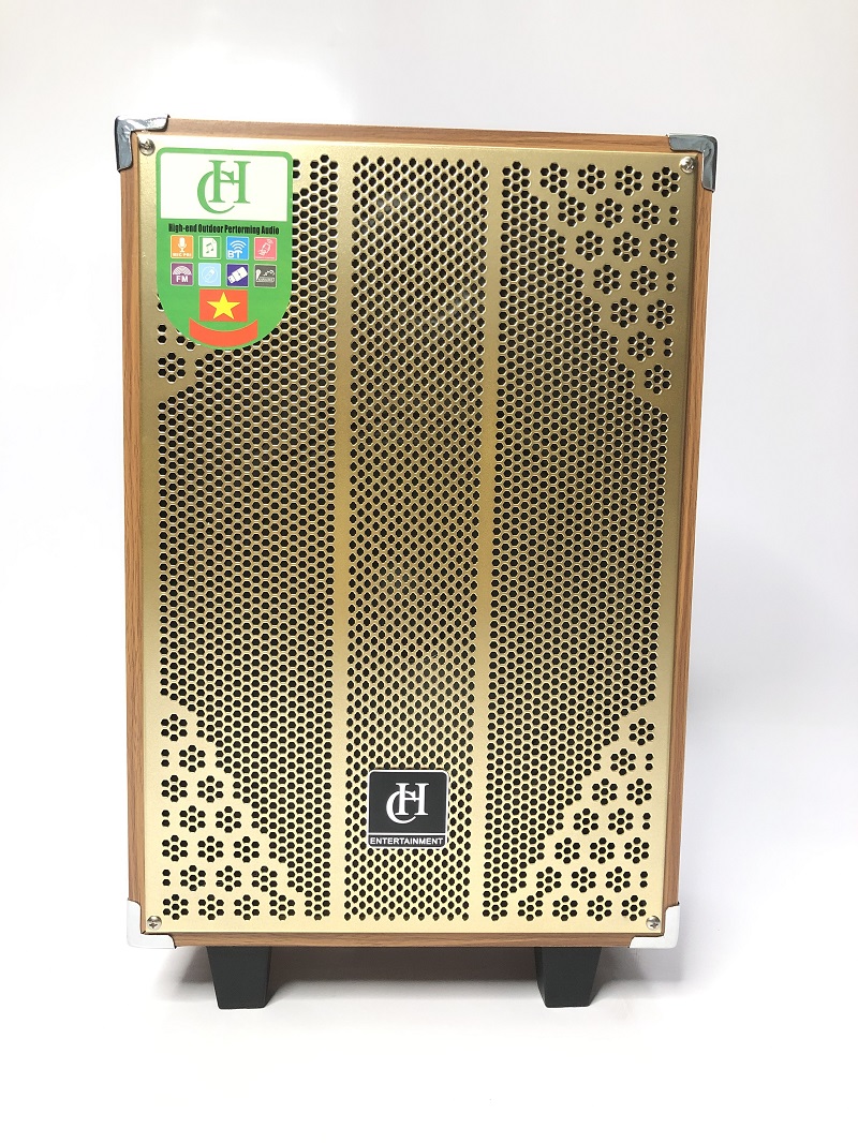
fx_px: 925
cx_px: 429
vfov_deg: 63.4
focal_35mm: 28
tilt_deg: -4.5
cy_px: 572
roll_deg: -1.1
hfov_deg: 49.8
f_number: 1.8
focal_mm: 3.99
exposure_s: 1/33
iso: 40
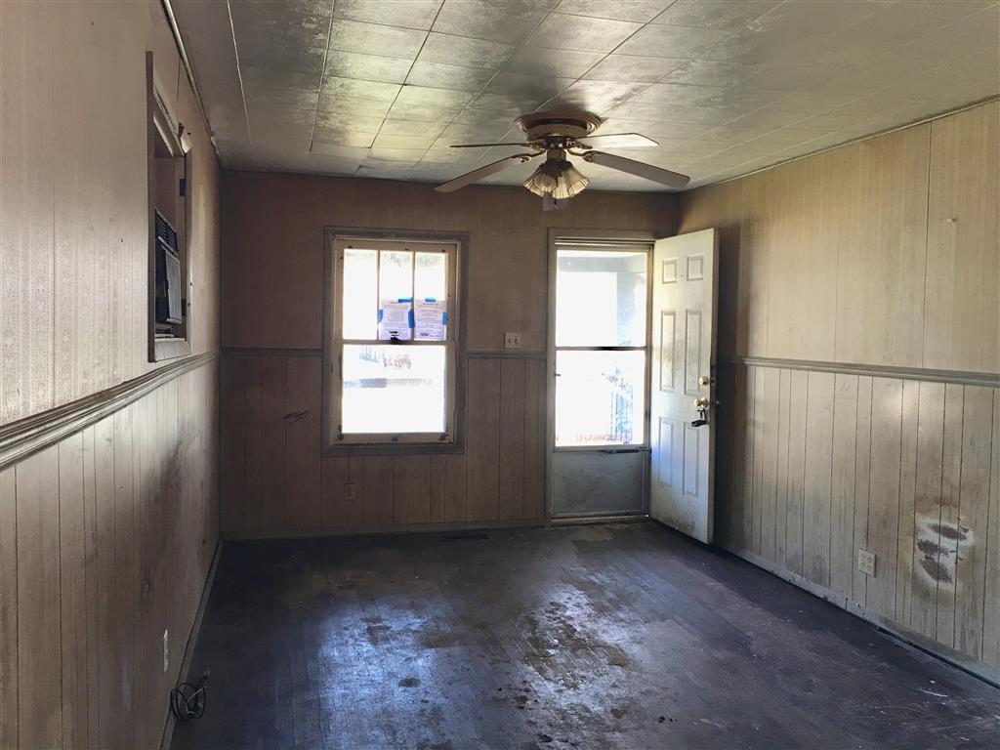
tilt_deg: -1.3
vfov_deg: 48.2
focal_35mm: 29
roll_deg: -1.4
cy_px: 375
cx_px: 500
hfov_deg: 61.7
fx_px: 838
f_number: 2.2
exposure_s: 1/15
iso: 25
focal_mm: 4.15
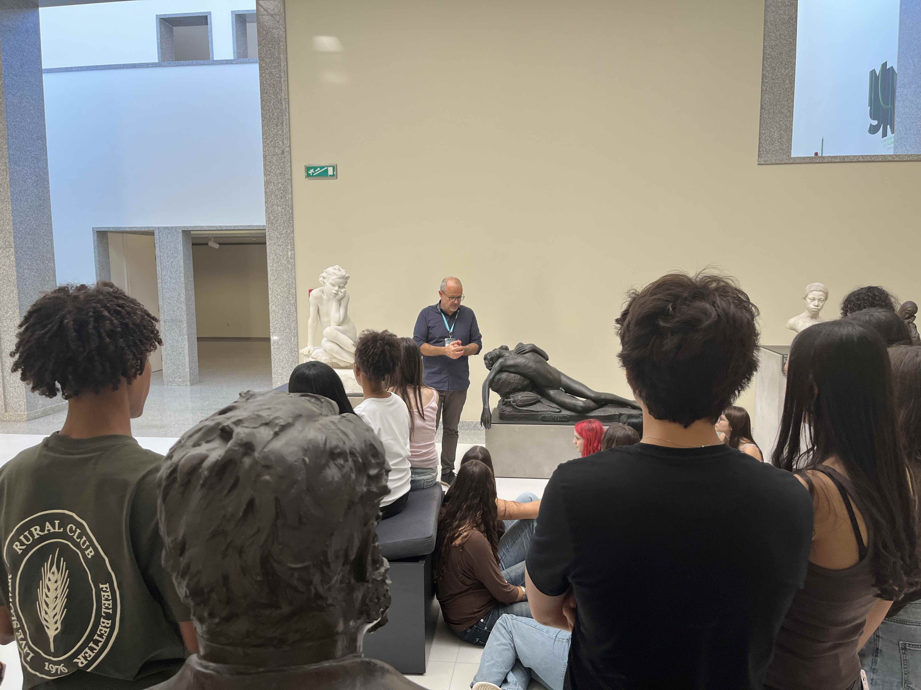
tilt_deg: -7.3
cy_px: 345
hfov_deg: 67.3
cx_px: 460
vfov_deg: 53.1
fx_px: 692
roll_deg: +0.3
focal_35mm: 26
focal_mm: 5.1
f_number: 1.6
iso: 125
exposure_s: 1/120
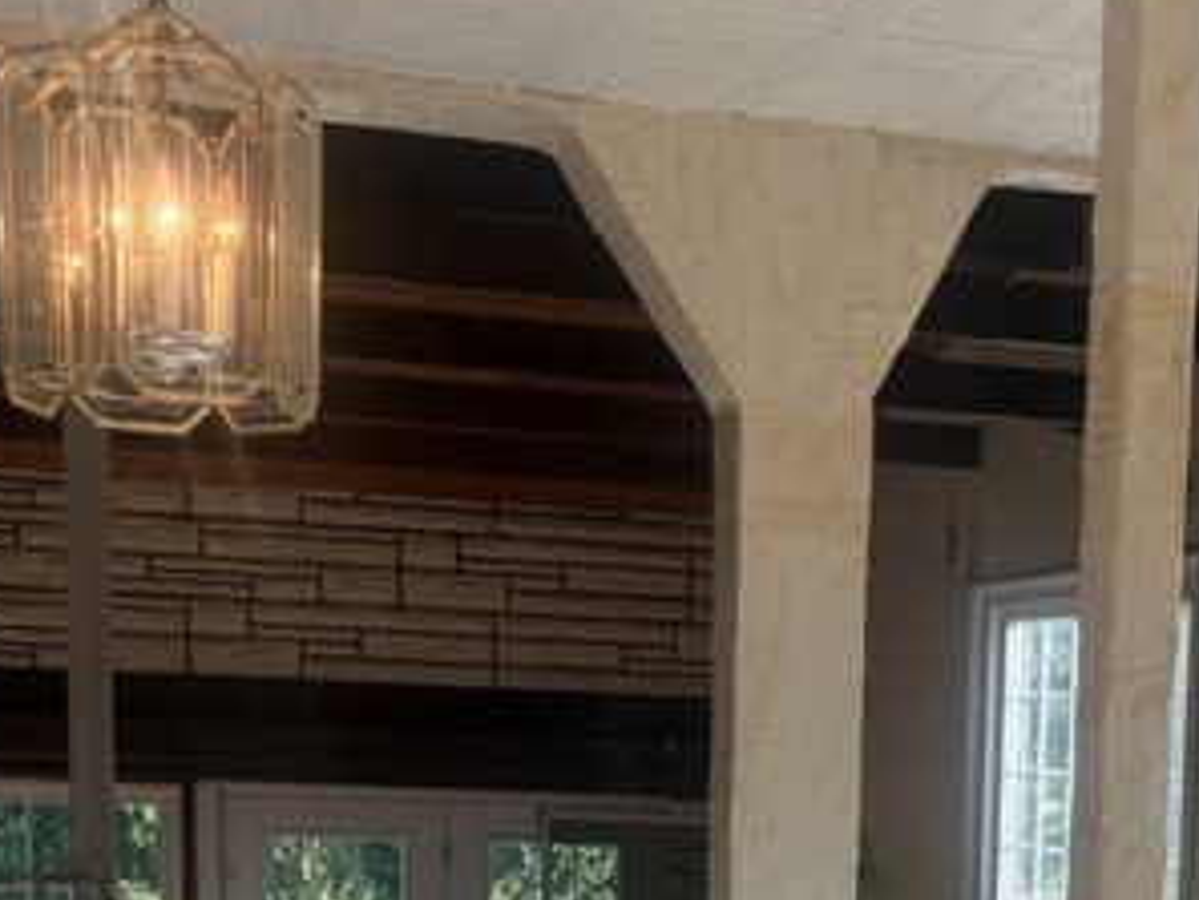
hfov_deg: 27.4
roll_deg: -1.5
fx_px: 2426
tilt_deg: -7.2
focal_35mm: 70
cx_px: 908
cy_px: 1090
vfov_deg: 19.7
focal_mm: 5.96
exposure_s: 1/489
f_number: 1.6
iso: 64
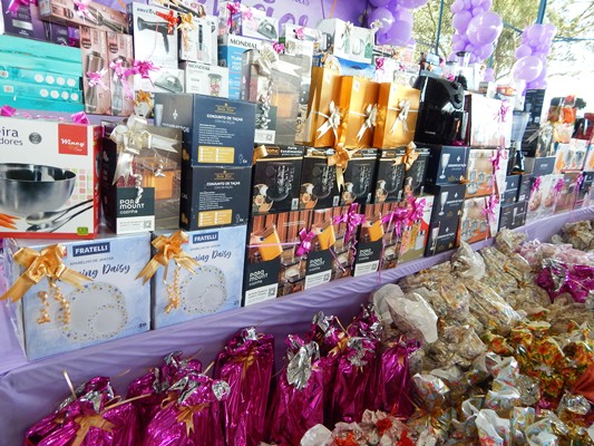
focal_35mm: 22
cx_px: 297
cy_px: 223
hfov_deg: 76.4
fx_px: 378
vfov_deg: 61.1
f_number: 3
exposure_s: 1/60
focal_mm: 4
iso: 125
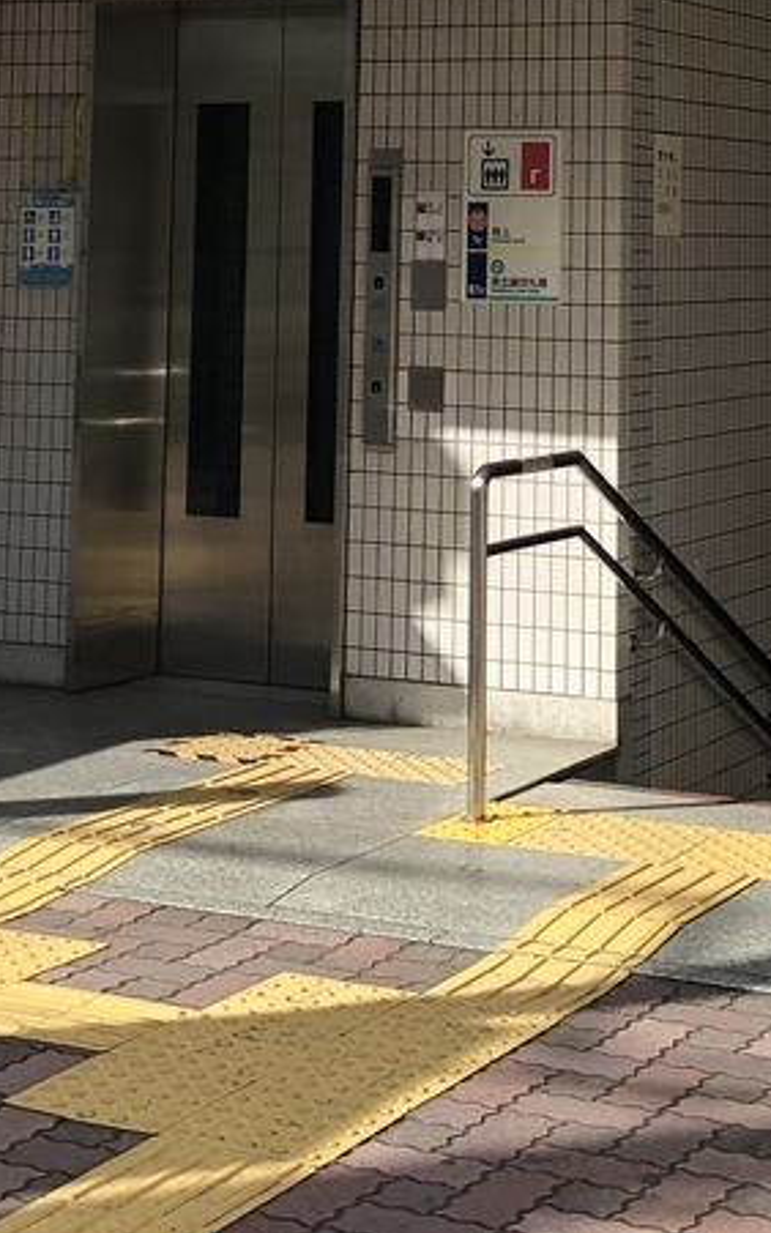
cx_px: 530
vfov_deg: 25.0
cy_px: 11
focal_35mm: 79
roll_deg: -0.2
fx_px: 2655
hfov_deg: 16.5
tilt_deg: +5.0
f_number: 1.8
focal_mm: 4
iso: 20
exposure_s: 1/1869
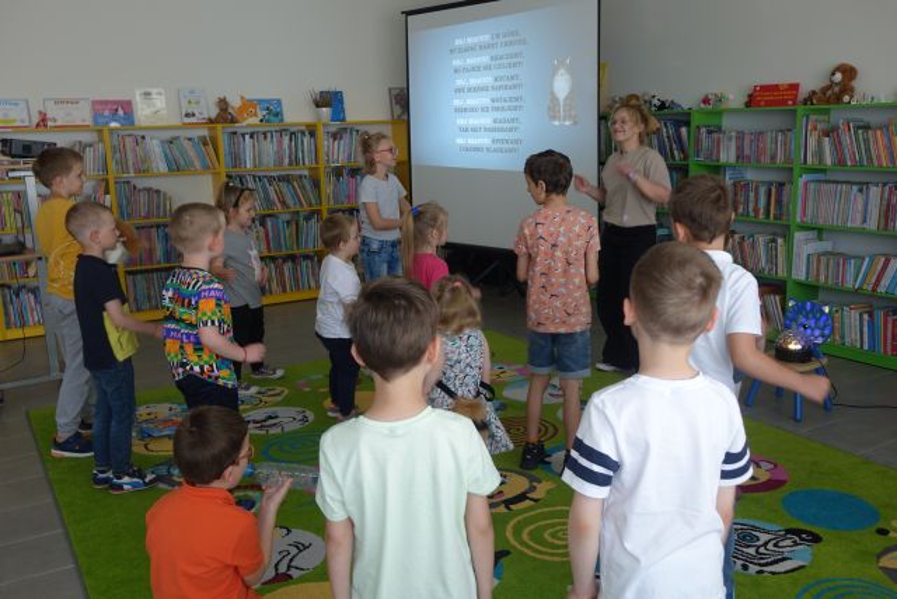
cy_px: 300
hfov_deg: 55.8
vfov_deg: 38.9
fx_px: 847
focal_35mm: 34
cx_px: 448
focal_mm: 12.3
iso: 125
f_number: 2.8
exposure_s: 1/40
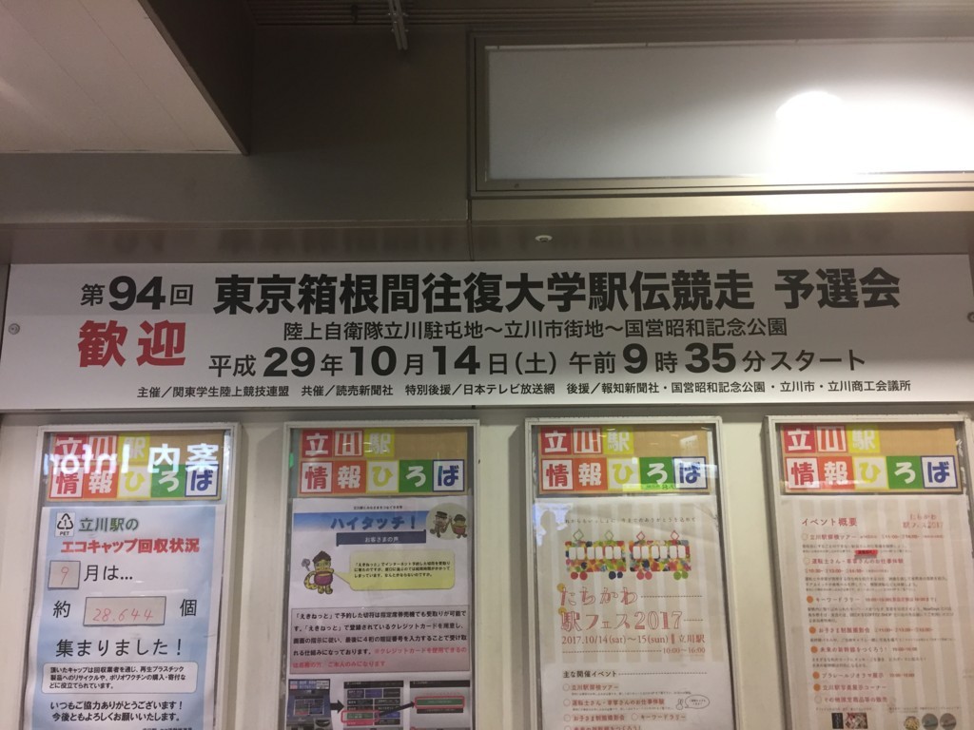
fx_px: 816
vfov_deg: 48.2
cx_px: 487
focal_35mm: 29
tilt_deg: +10.4
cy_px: 365
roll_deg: -0.8
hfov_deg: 61.7
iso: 50
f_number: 2.2
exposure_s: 1/30
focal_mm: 4.15
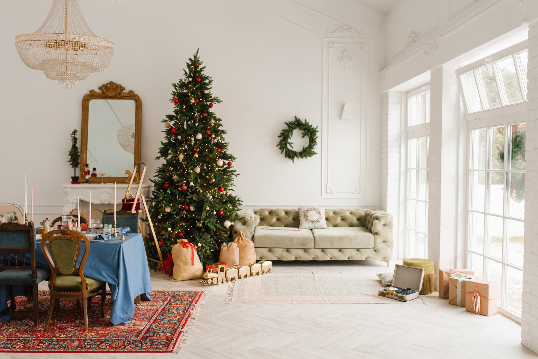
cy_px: 180
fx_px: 523
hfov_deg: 54.4
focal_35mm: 35
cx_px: 269
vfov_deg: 37.9
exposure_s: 1/200
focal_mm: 35
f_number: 2.8
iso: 250
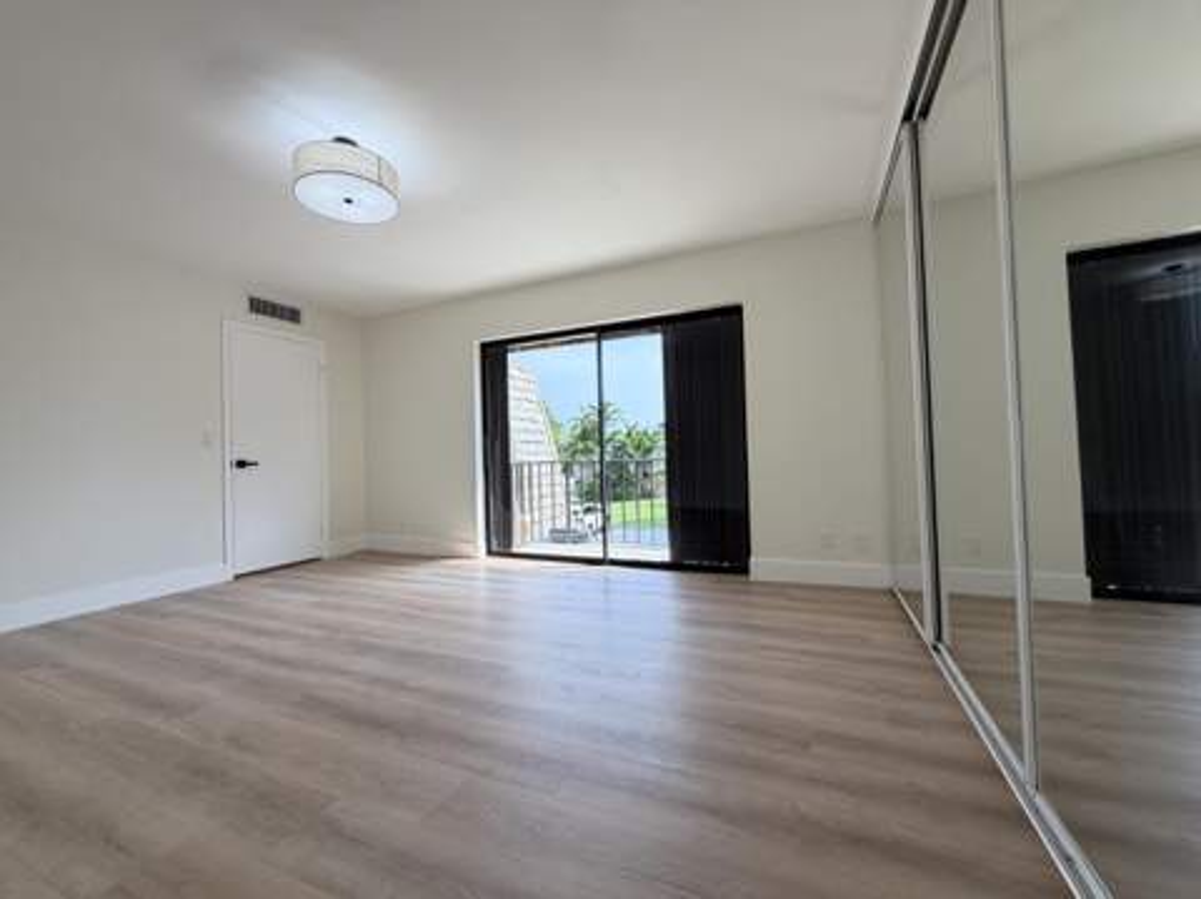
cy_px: 450
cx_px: 600
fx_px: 485
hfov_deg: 102.1
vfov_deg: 85.6
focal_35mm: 14
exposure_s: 1/156
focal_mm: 2.22
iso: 40
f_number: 2.2
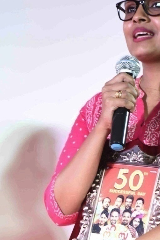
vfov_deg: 8.1
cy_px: 250
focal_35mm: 253
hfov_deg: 5.4
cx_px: 124
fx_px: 1686
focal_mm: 66
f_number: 5
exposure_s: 1/100
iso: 1000
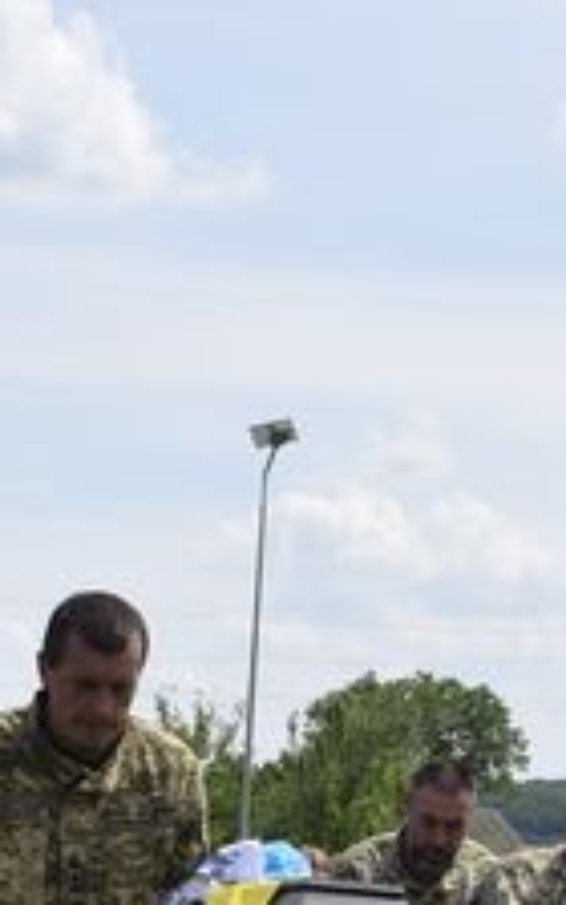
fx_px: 3036
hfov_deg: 10.6
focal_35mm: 123
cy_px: 1000
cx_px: 210
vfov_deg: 16.5
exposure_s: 1/200
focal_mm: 24
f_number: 11
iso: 100
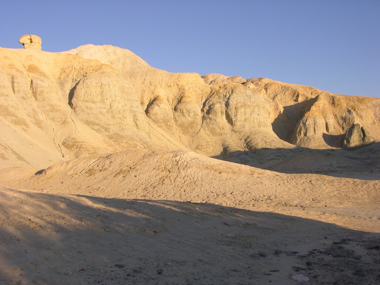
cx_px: 190
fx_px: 428
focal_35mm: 39
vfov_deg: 36.8
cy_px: 142
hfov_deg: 47.9
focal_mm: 10
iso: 50
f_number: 5.1
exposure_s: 1/198
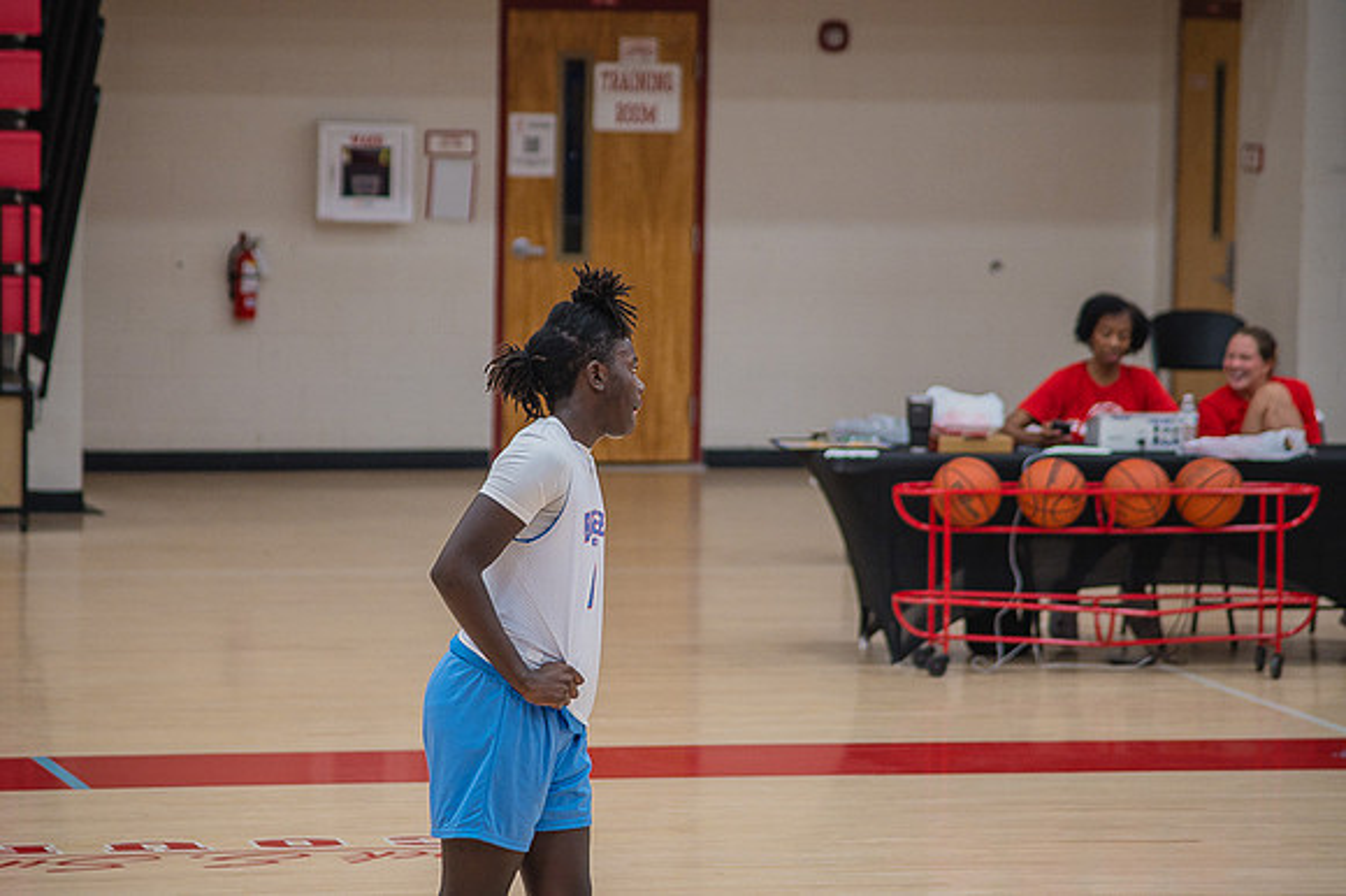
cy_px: 448
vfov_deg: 7.2
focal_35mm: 190
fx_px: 7100
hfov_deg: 10.8
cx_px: 673
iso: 1000
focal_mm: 190
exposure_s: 1/250
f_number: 5.3
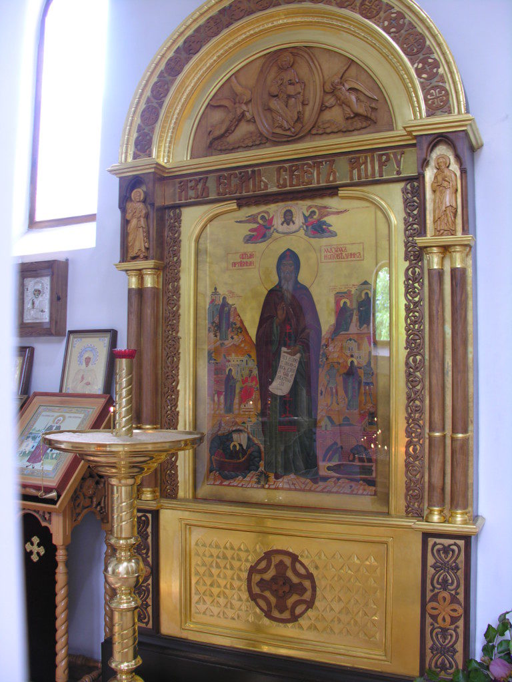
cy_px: 341
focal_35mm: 35
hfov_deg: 40.7
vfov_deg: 52.6
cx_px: 256
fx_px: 690
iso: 50
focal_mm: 8.9
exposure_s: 1/6
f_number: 2.8
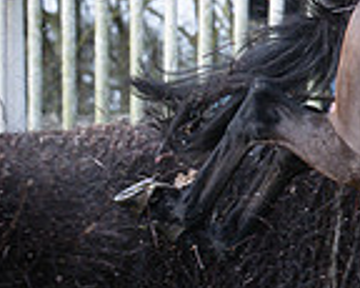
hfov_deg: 4.3
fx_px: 4642
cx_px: 877
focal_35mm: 436
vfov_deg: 3.5
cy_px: 46
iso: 400
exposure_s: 1/1000
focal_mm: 70
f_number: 4
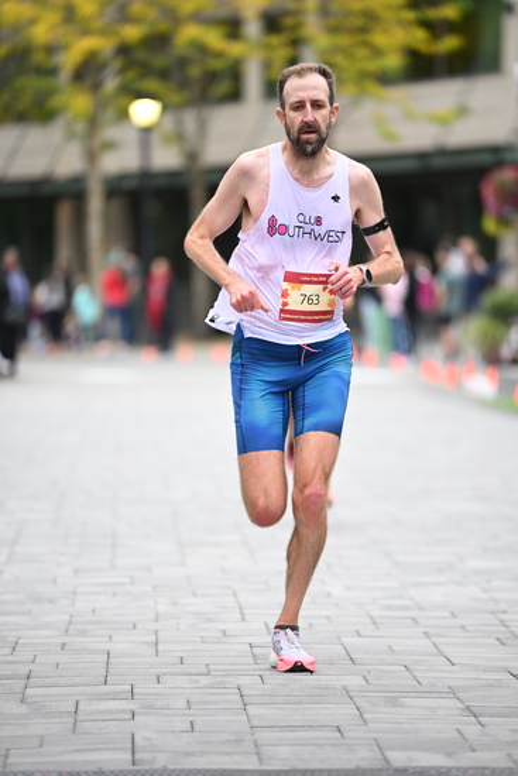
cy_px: 388
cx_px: 259
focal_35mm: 200
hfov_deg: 6.9
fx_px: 4314
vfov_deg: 10.3
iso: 1600
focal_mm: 200
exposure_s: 1/1000
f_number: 2.8
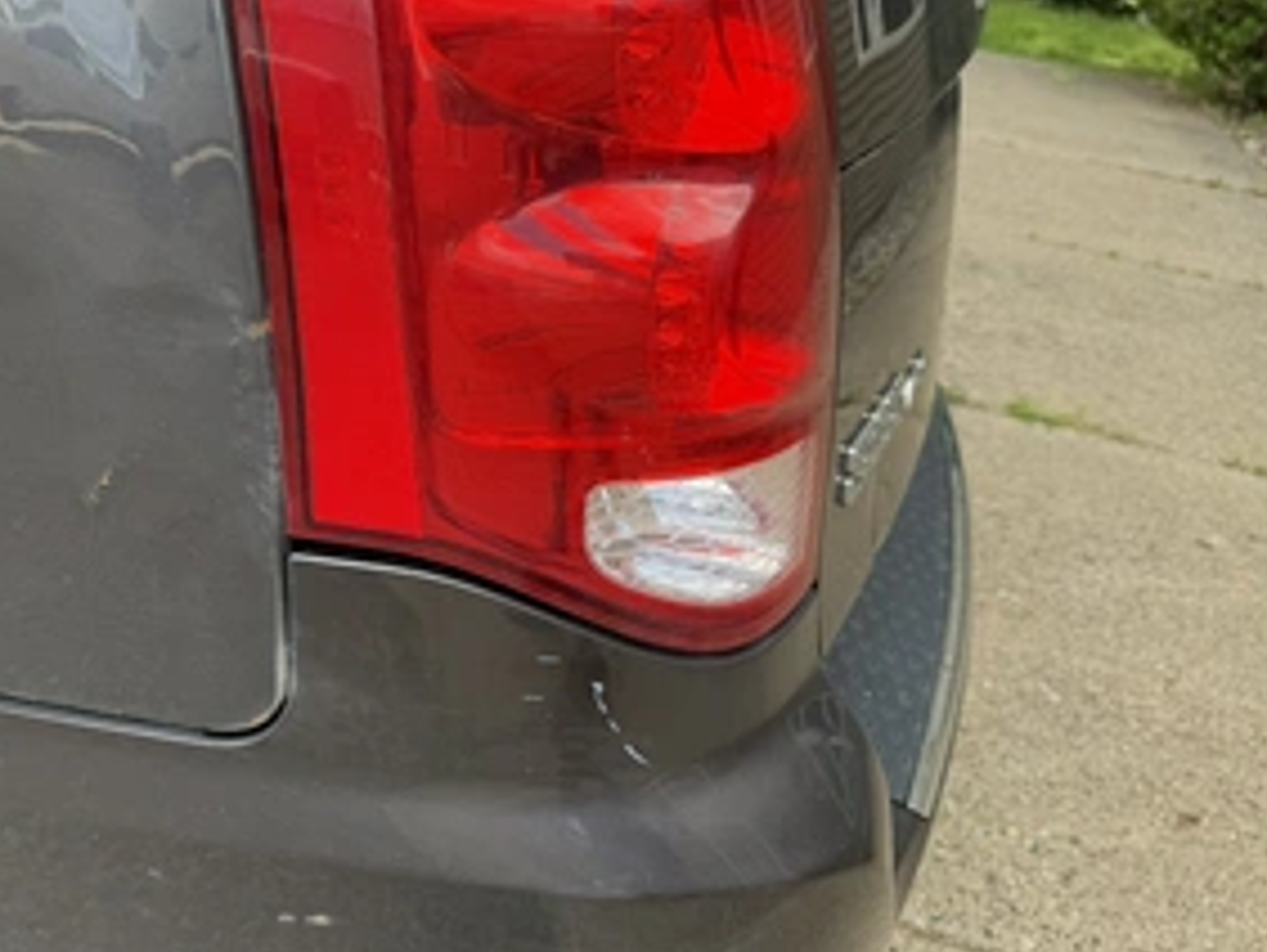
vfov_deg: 41.6
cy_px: 377
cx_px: 458
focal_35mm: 34
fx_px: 1246
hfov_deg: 53.2
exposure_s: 1/467
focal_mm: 6.76
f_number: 1.78
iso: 80
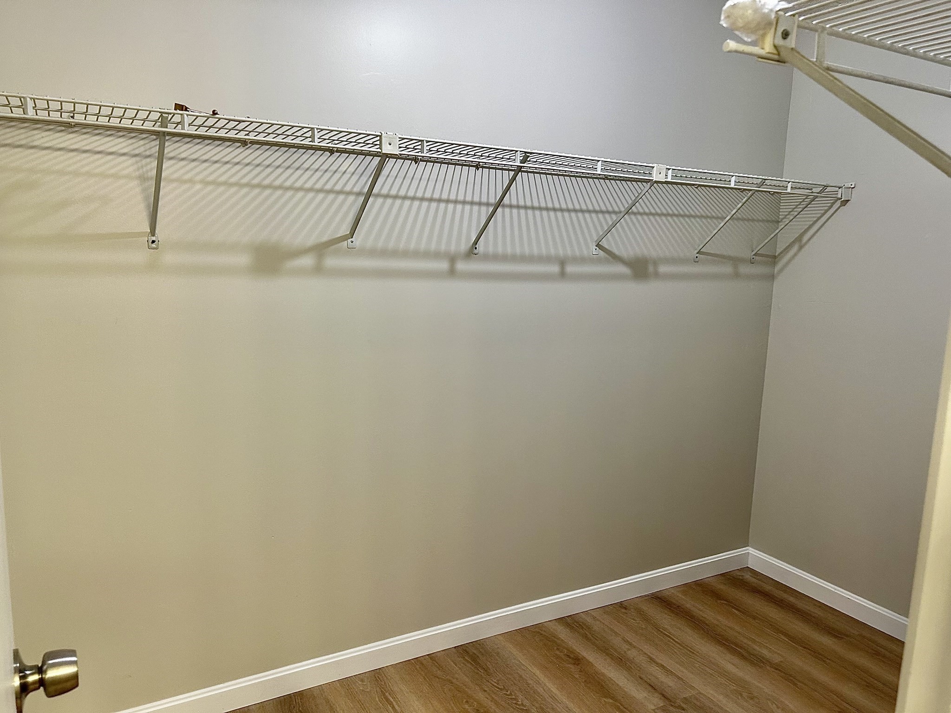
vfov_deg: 53.1
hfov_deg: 67.3
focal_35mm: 26
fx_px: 714
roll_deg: -0.8
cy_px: 356
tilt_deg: -9.4
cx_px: 476
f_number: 1.5
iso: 100
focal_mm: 5.7
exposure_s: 1/60
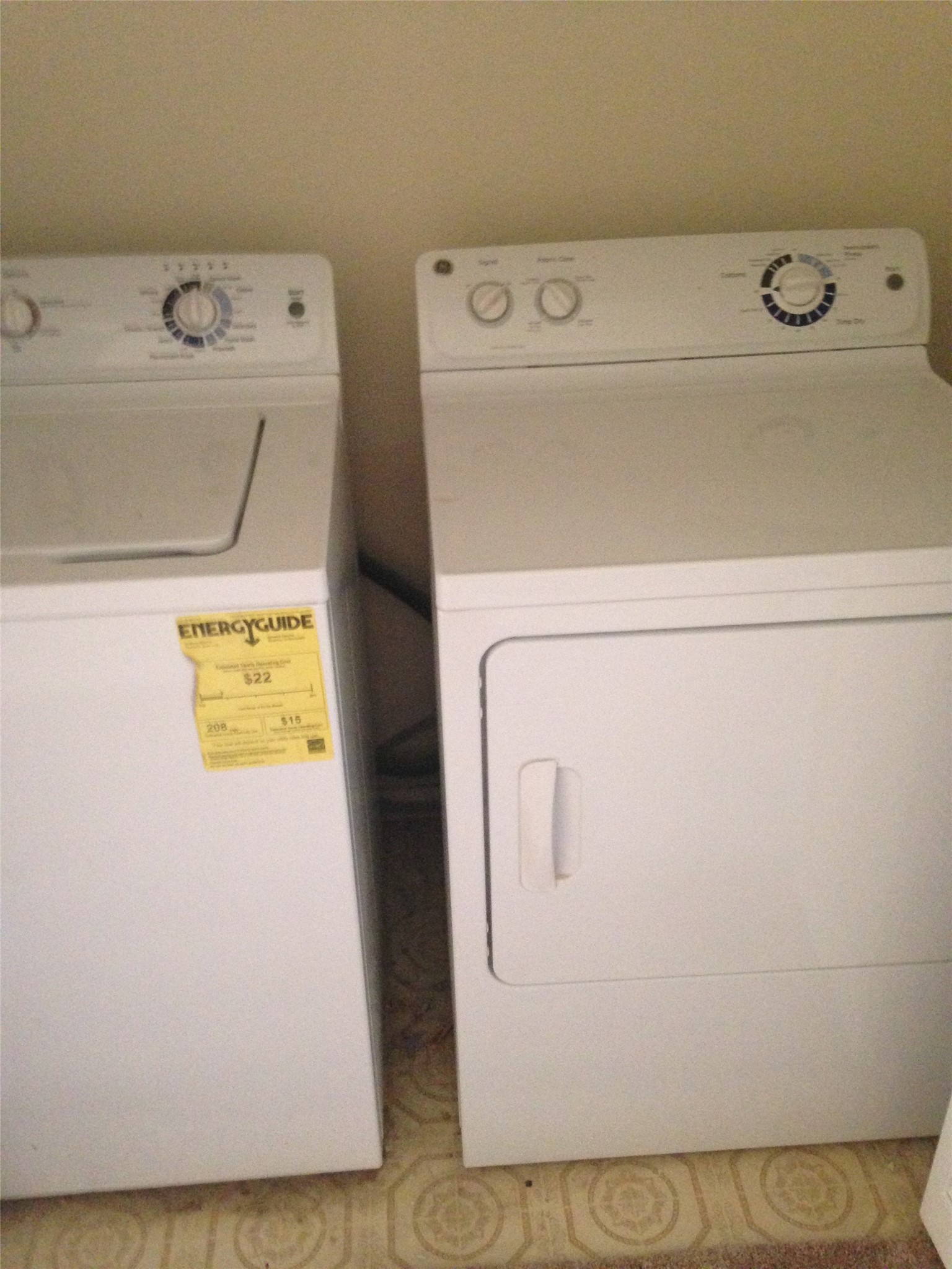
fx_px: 1210
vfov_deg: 55.4
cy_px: 634
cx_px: 476
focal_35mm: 33
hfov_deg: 42.9
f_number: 2.4
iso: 500
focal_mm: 4.12
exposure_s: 1/15
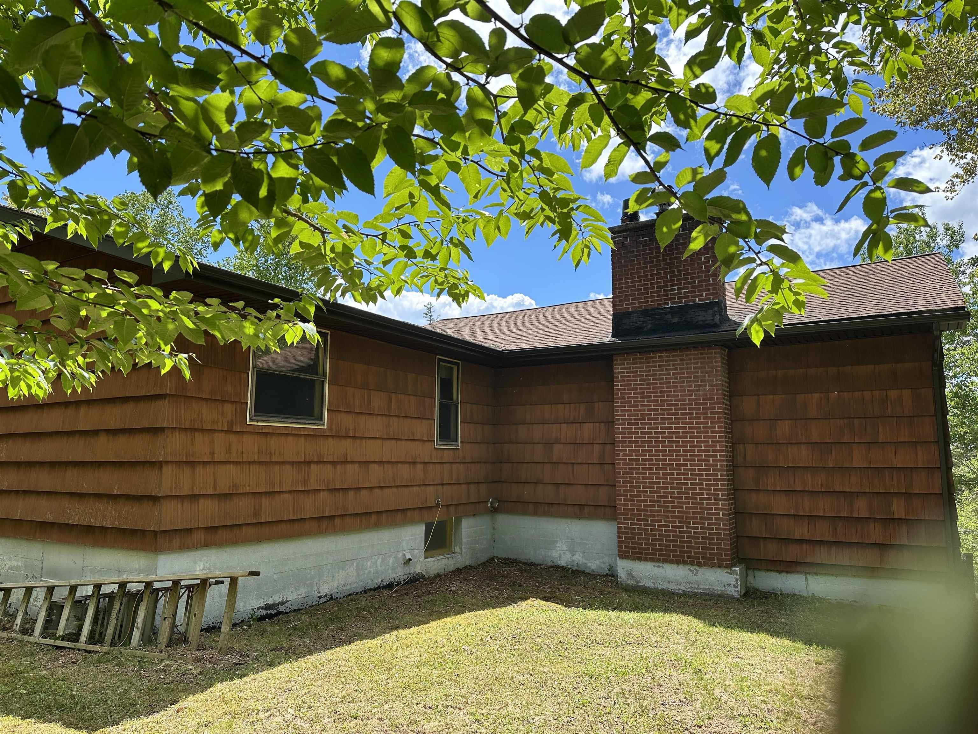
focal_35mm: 24
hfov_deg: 71.6
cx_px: 489
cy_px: 367
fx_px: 678
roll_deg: +0.6
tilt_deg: +8.8
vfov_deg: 56.8
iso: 80
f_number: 1.78
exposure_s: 1/2028
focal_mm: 6.86
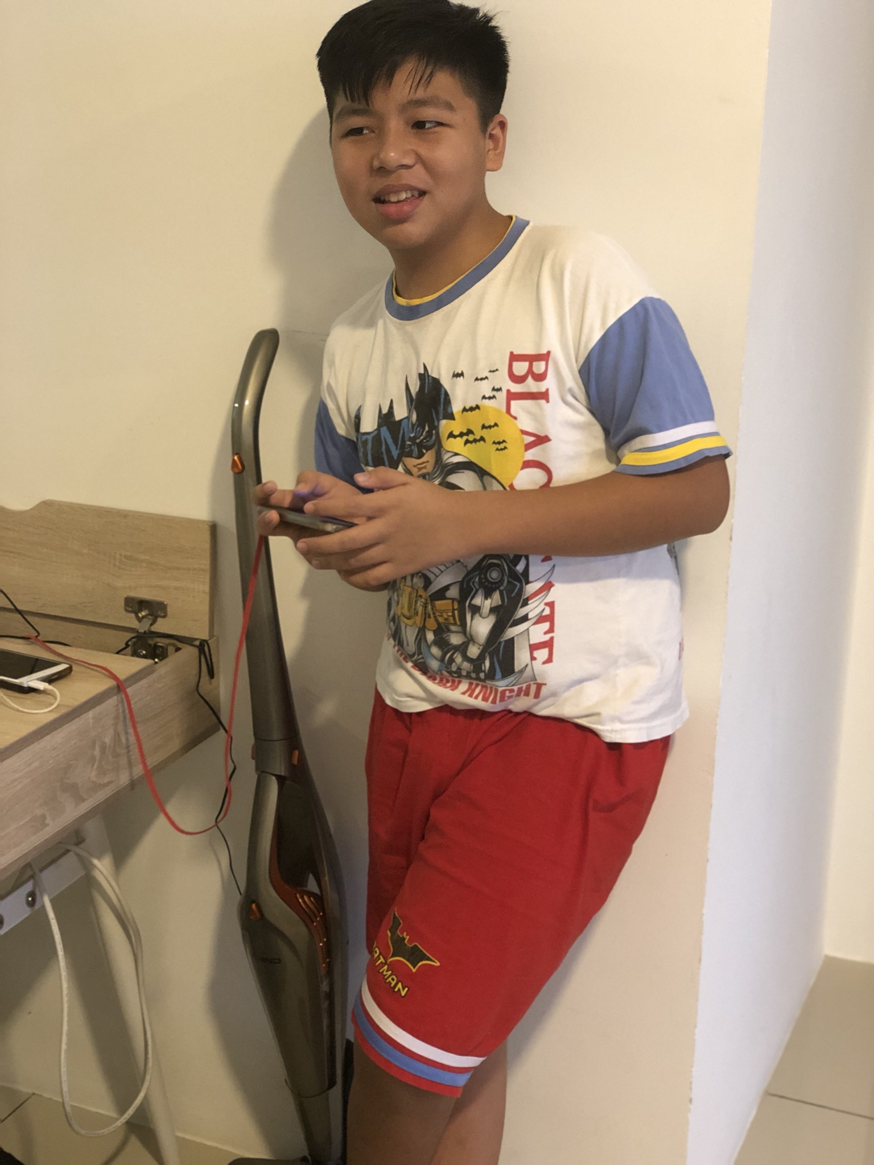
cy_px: 582
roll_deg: -1.4
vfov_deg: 36.8
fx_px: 1751
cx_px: 437
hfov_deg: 28.0
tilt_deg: -17.6
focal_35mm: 52
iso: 160
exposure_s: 1/11
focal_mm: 6
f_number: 2.4
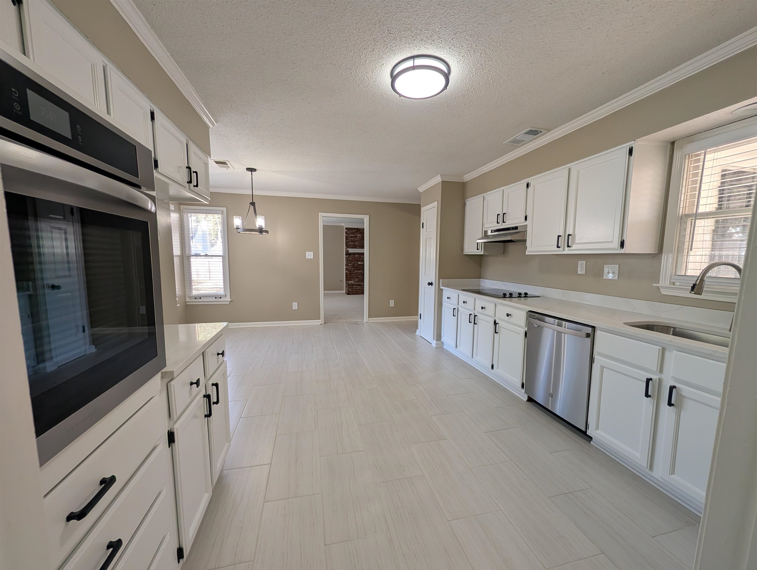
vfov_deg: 94.6
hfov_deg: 110.5
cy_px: 285
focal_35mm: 12
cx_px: 378
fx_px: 263
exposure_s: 1/130
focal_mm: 2.02
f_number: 1.7
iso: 52
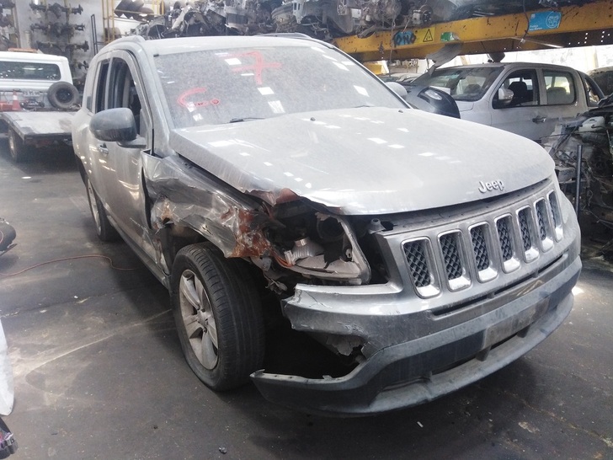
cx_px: 306
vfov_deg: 53.1
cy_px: 230
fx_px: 460
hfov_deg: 67.3
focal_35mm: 26
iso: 312
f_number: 2.2
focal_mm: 3.46
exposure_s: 1/30
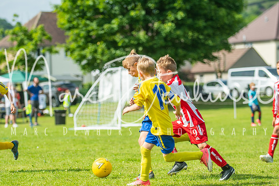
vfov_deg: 8.7
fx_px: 1221
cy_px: 93
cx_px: 140
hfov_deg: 13.0
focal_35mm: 158
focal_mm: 105
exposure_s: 1/2500
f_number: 3.2
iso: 250
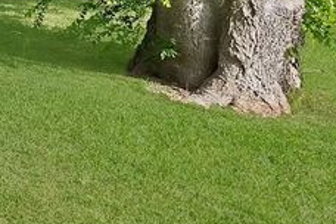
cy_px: -81
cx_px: -377
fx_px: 504
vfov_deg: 22.1
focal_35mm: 54
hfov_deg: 17.9
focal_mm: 12
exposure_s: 1/640
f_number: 5
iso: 640
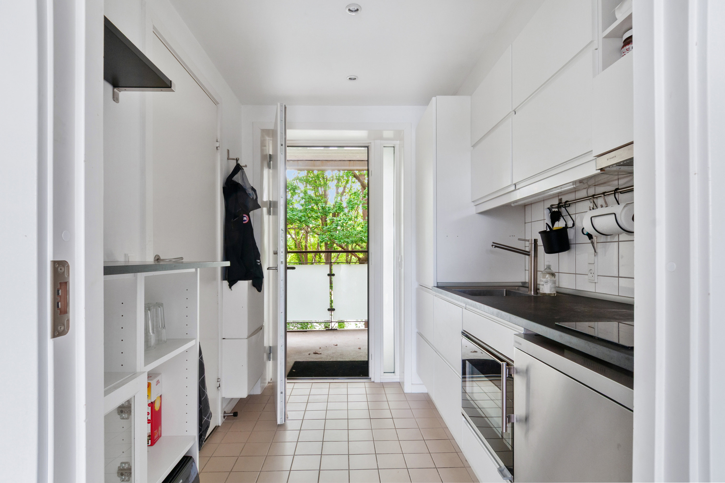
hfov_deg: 90.0
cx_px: 362
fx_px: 362
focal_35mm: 18
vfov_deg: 67.4
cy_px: 242
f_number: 10
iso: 200
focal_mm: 12
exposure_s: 1/1.67
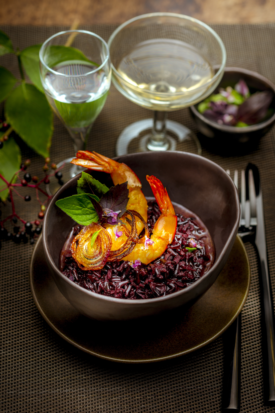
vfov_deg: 23.9
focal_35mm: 85
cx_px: 138
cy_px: 206
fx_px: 973
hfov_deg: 16.1
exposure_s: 1/100
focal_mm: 85
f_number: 8
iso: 100
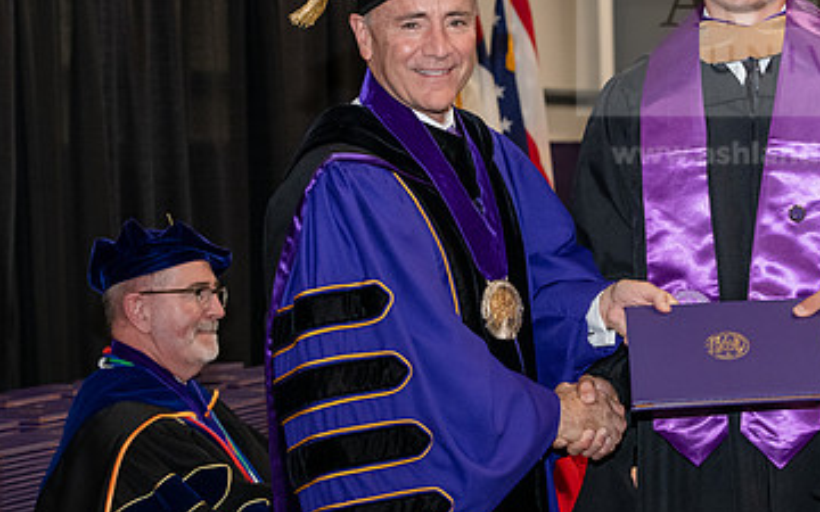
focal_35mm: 115
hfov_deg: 18.1
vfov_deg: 11.4
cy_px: 201
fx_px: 2570
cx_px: 508
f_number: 5.6
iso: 2500
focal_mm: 70
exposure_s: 1/200
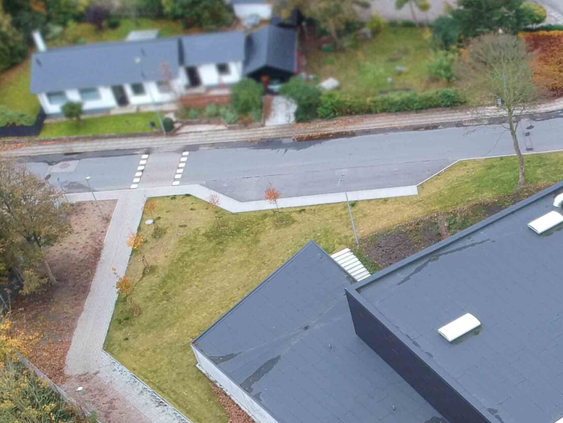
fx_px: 944
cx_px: 599
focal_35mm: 58
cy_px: 377
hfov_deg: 30.2
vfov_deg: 24.5
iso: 200
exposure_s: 1/25
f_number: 2.6
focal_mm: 4.49
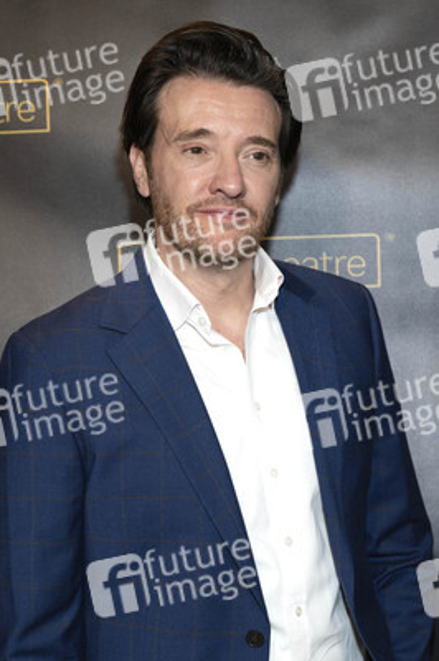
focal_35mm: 52
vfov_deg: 38.2
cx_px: 220
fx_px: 953
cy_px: 330
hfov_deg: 25.9
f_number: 4
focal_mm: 52
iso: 800
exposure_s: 1/250
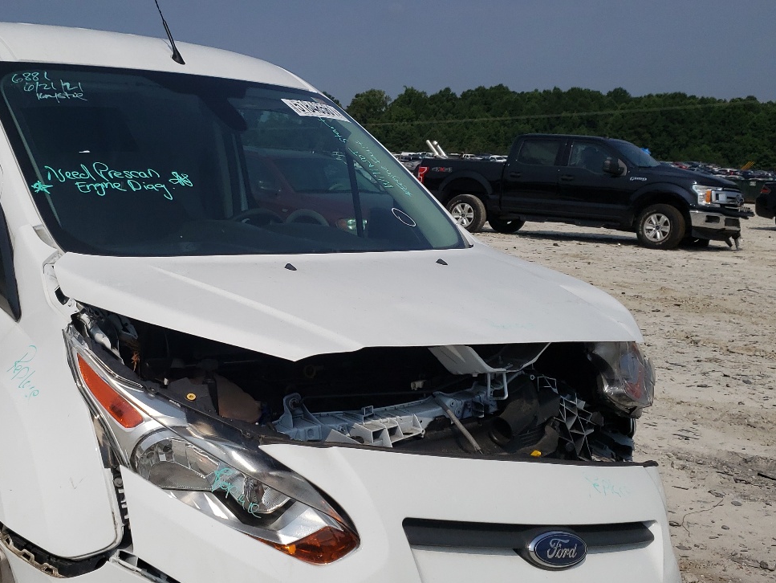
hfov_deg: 42.9
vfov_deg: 33.6
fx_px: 964
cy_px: 315
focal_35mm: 43
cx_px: 228
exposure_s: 1/10000
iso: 52
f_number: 1.5
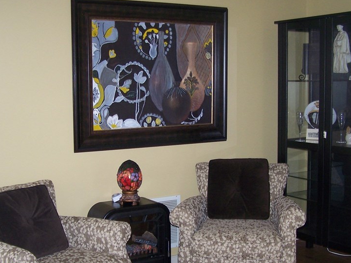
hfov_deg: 35.6
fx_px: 547
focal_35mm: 54
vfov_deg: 27.0
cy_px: 151
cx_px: 177
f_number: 2.8
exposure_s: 1/60
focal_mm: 6.3
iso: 140
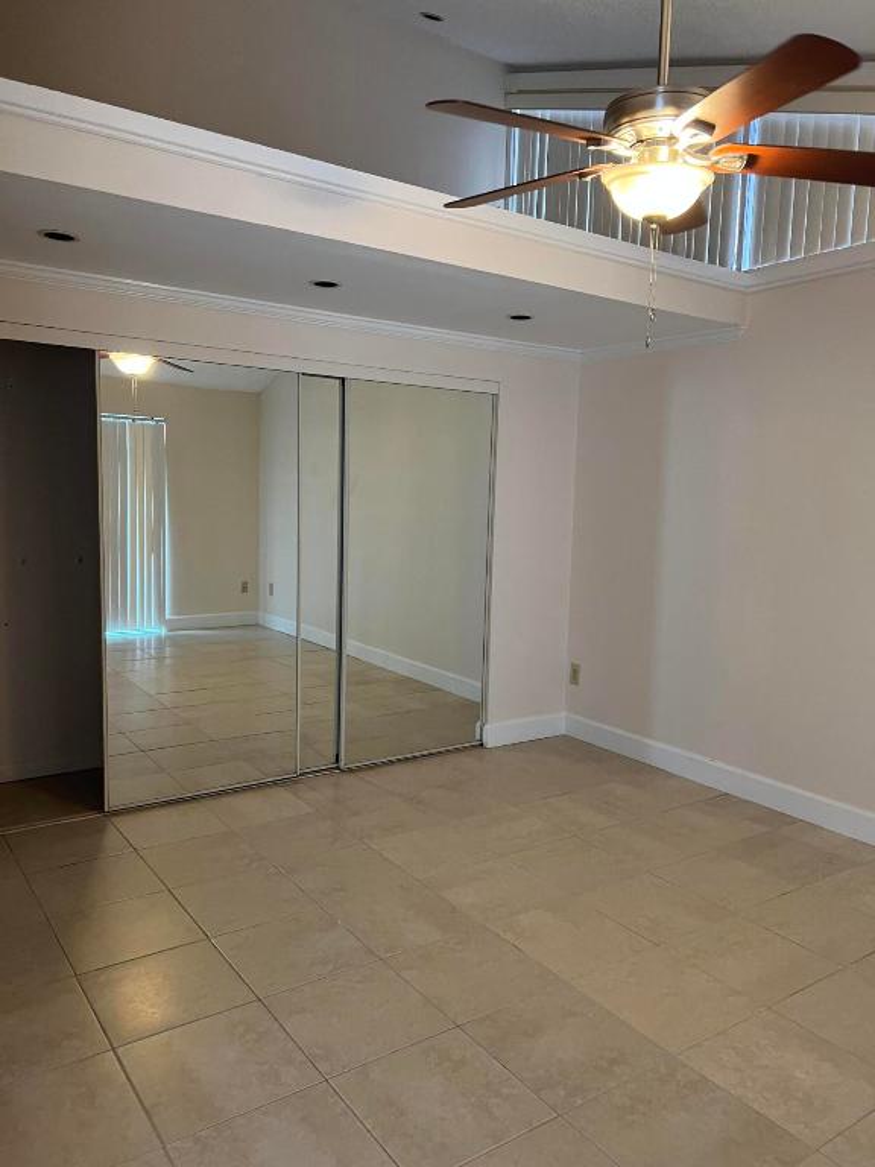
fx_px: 876
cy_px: 584
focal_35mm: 26
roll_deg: -1.1
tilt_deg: -6.2
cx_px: 438
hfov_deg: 53.1
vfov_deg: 67.3
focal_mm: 5.7
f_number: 1.5
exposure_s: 1/60
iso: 125
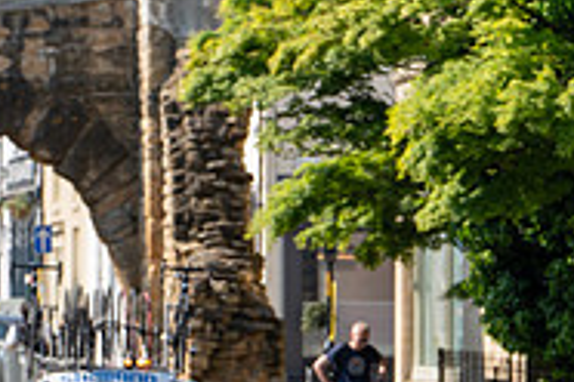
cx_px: 772
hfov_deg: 5.9
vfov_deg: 3.9
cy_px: 571
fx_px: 5564
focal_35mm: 349
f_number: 5
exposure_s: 1/640
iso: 200
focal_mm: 112
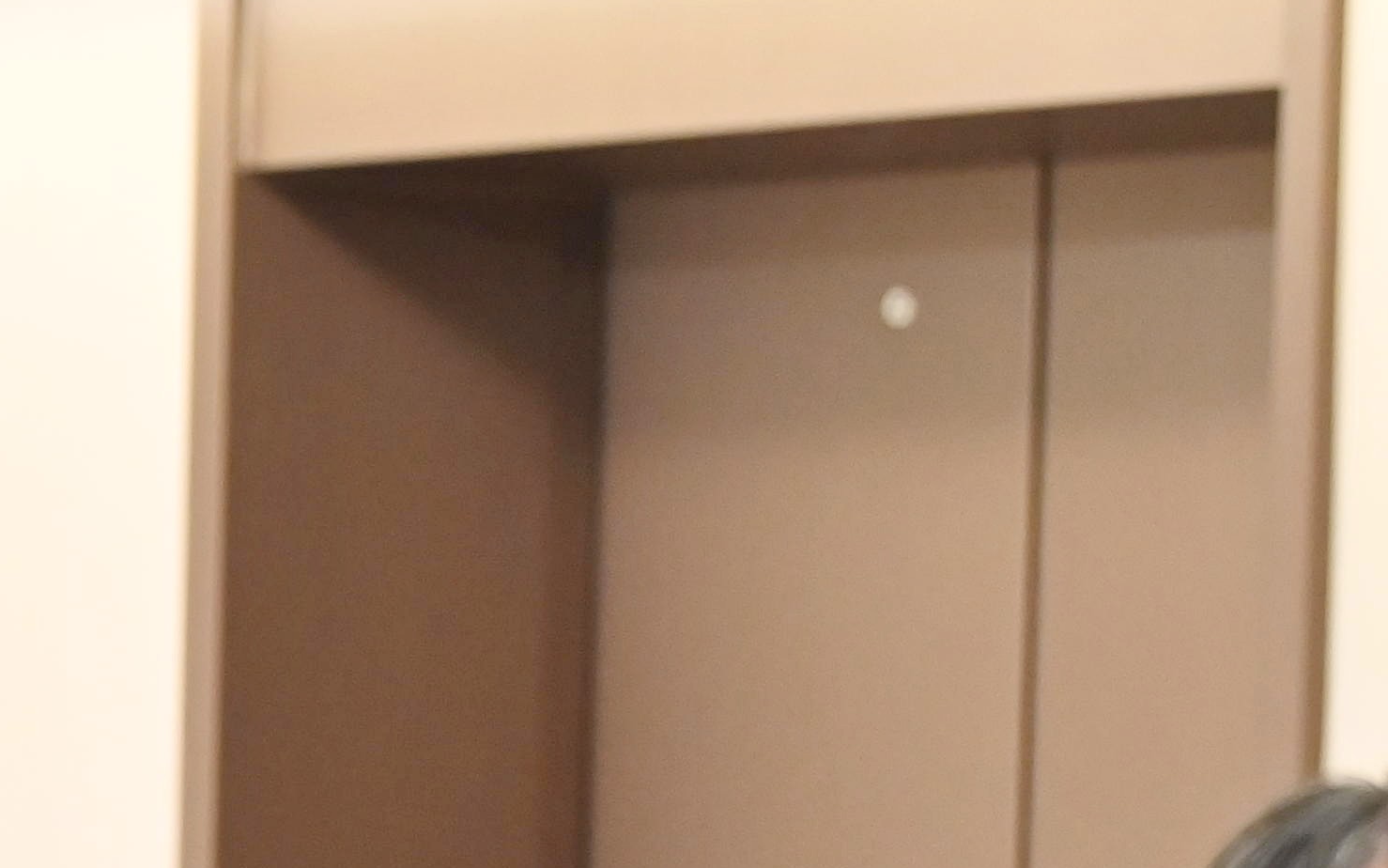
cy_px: 1601
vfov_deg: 5.8
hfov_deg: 8.6
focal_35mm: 222
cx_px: -1917
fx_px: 8398
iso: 1000
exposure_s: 1/125
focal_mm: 39
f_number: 4
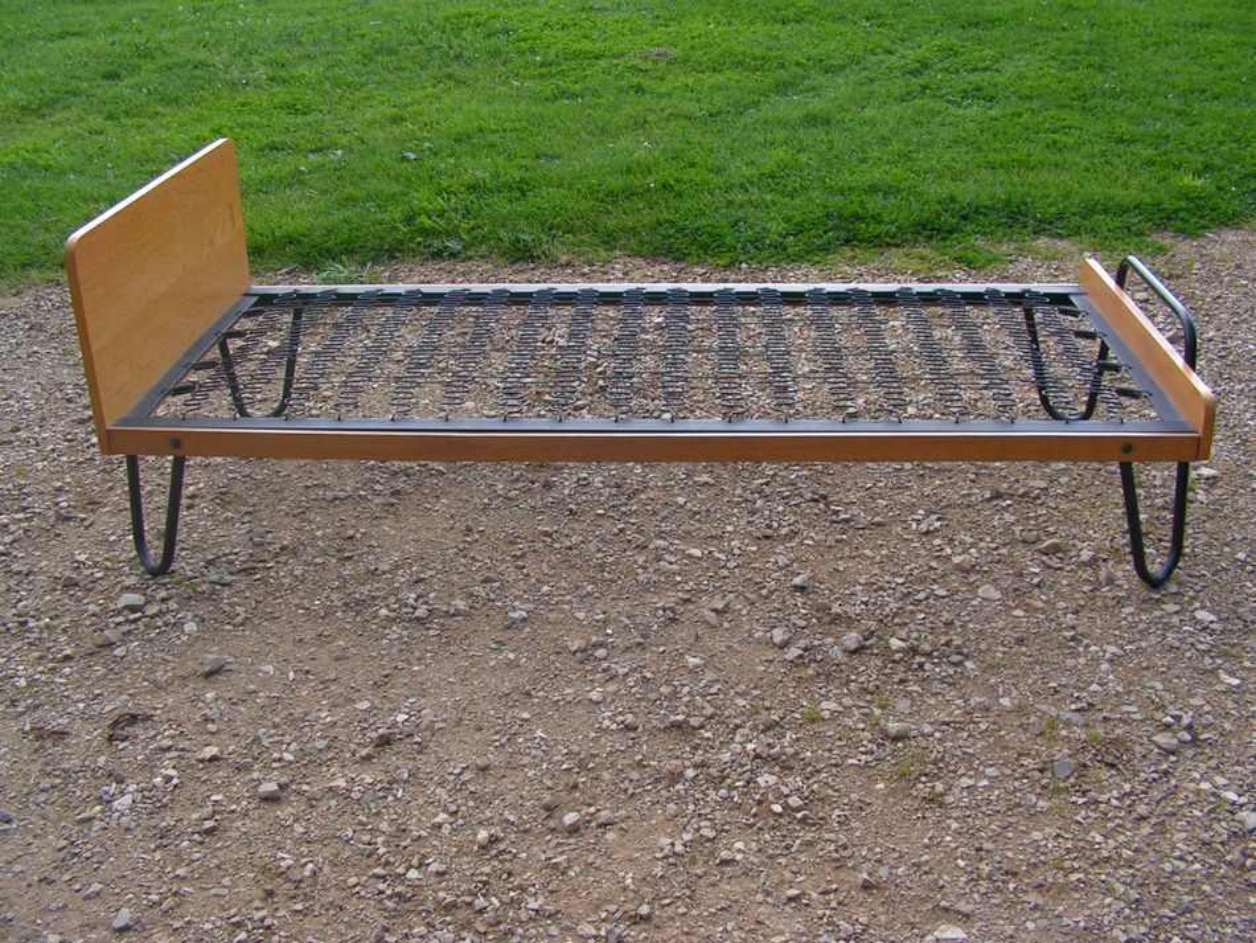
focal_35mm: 36
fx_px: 1307
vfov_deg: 39.7
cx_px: 628
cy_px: 472
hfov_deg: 51.3
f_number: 3.2
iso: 64
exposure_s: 1/200
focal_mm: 6
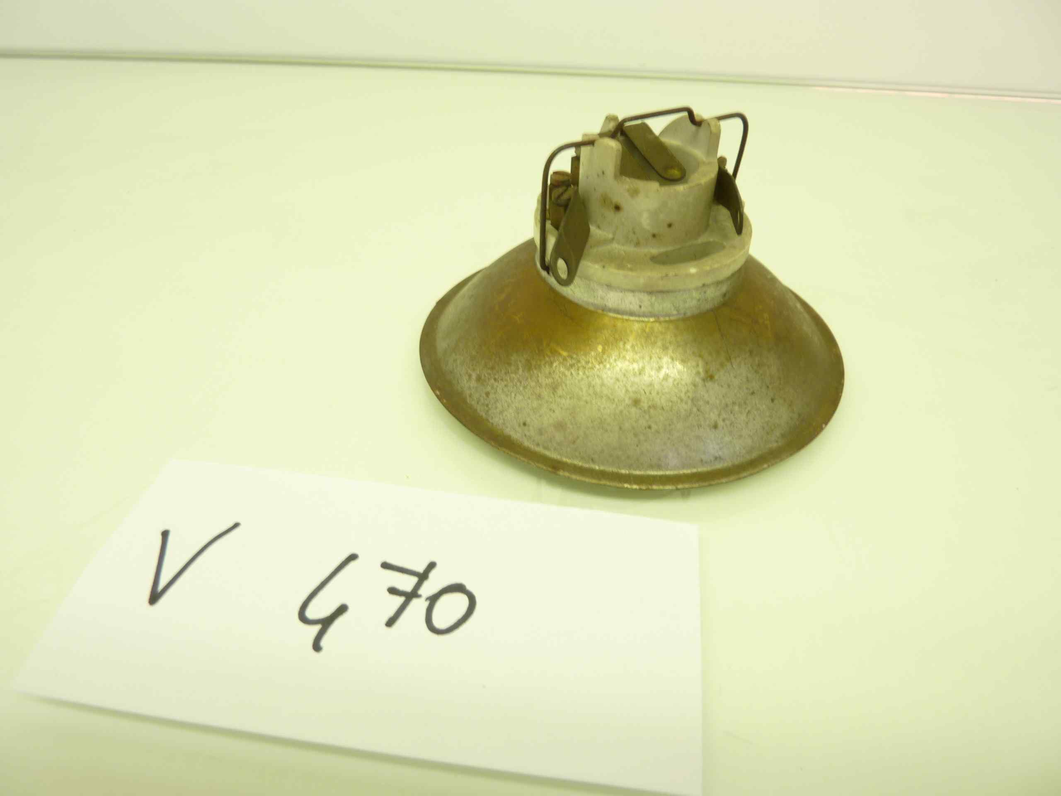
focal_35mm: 25
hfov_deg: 69.4
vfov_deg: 54.9
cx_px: 530
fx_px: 766
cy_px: 398
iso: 80
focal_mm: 4.1
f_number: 3.3
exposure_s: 1/25
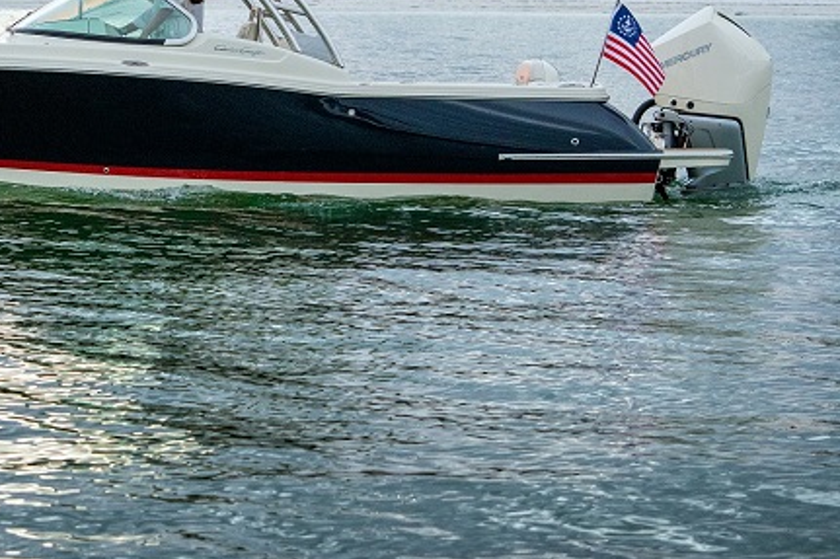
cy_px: 91
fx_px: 3032
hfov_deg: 15.7
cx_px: 156
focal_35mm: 130
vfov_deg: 10.5
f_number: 4.5
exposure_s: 1/500
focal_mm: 70
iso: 1600
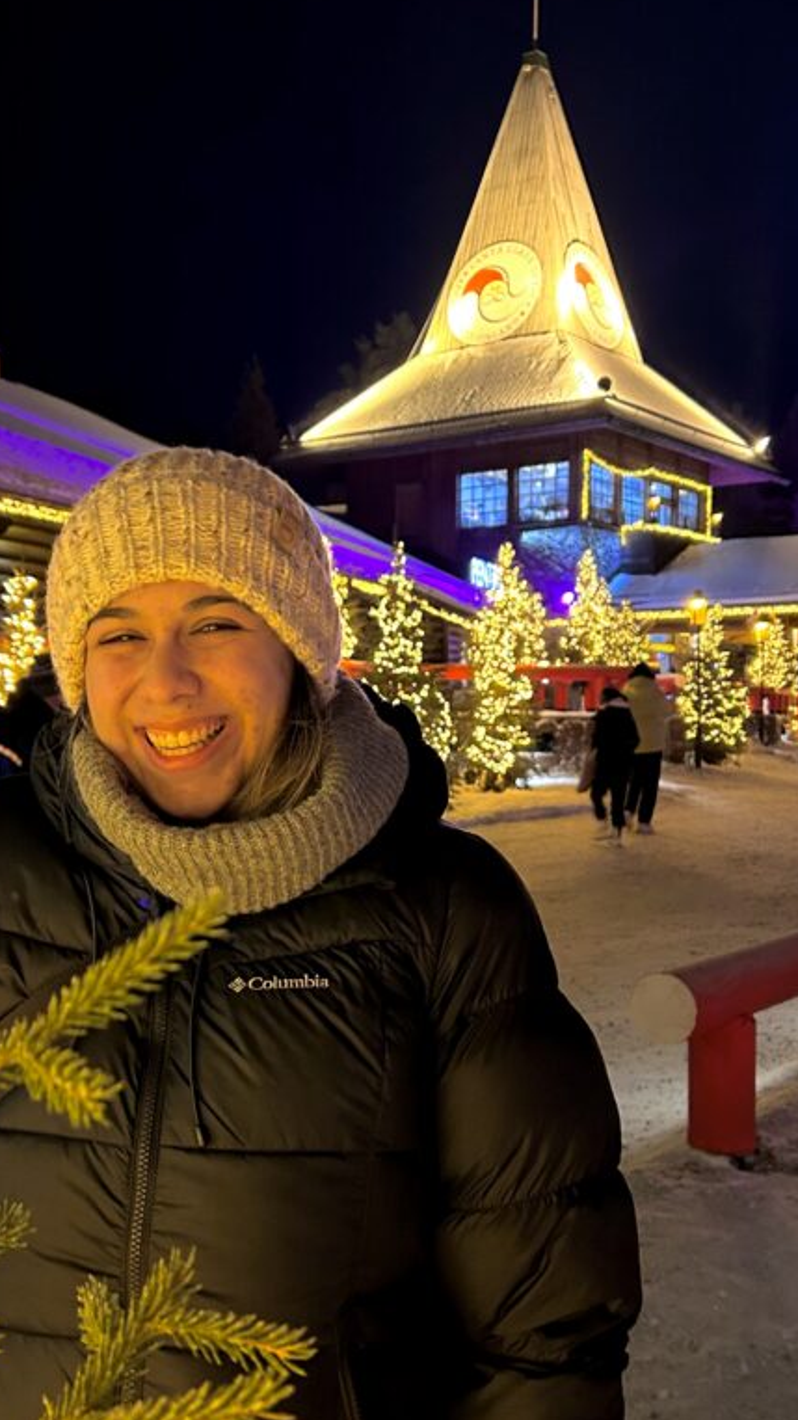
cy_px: 776
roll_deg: -0.6
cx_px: 366
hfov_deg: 31.2
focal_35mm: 38
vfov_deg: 52.7
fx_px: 1430
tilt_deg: -1.7
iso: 500
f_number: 1.5
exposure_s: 1/25
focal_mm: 5.7
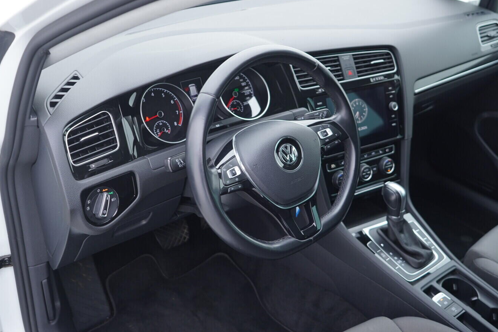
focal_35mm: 39
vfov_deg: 34.2
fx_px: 539
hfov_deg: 49.6
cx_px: 250
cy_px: 169
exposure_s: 1/40
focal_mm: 24
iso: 200
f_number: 2.8
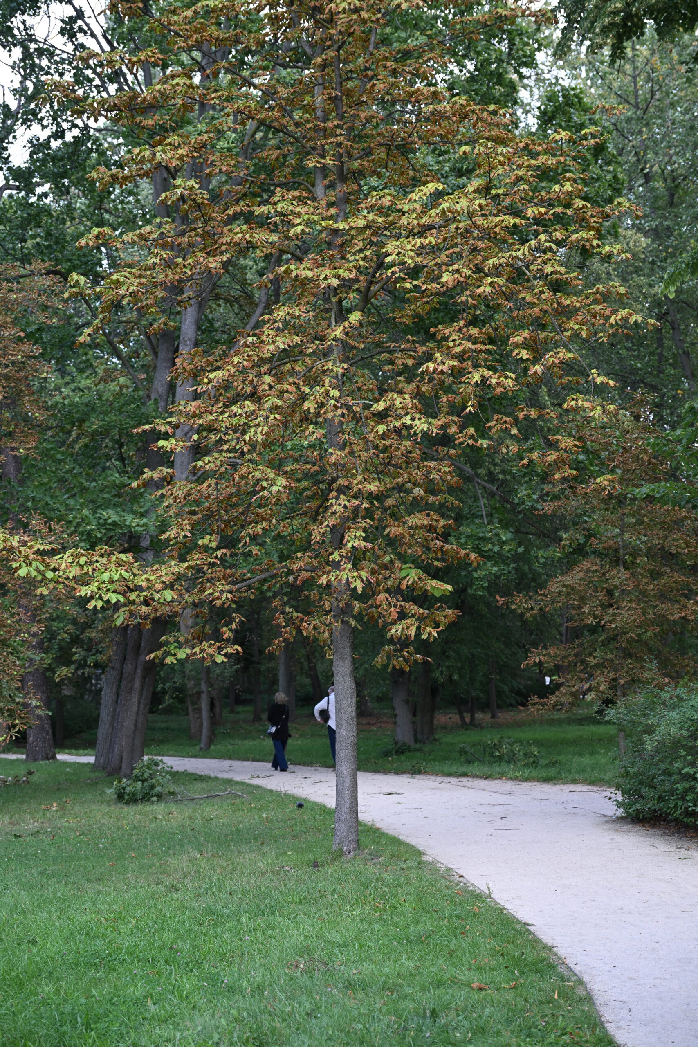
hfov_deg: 23.4
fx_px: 1686
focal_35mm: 58
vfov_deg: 34.5
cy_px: 524
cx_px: 349
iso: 400
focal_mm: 58
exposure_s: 1/640
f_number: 4
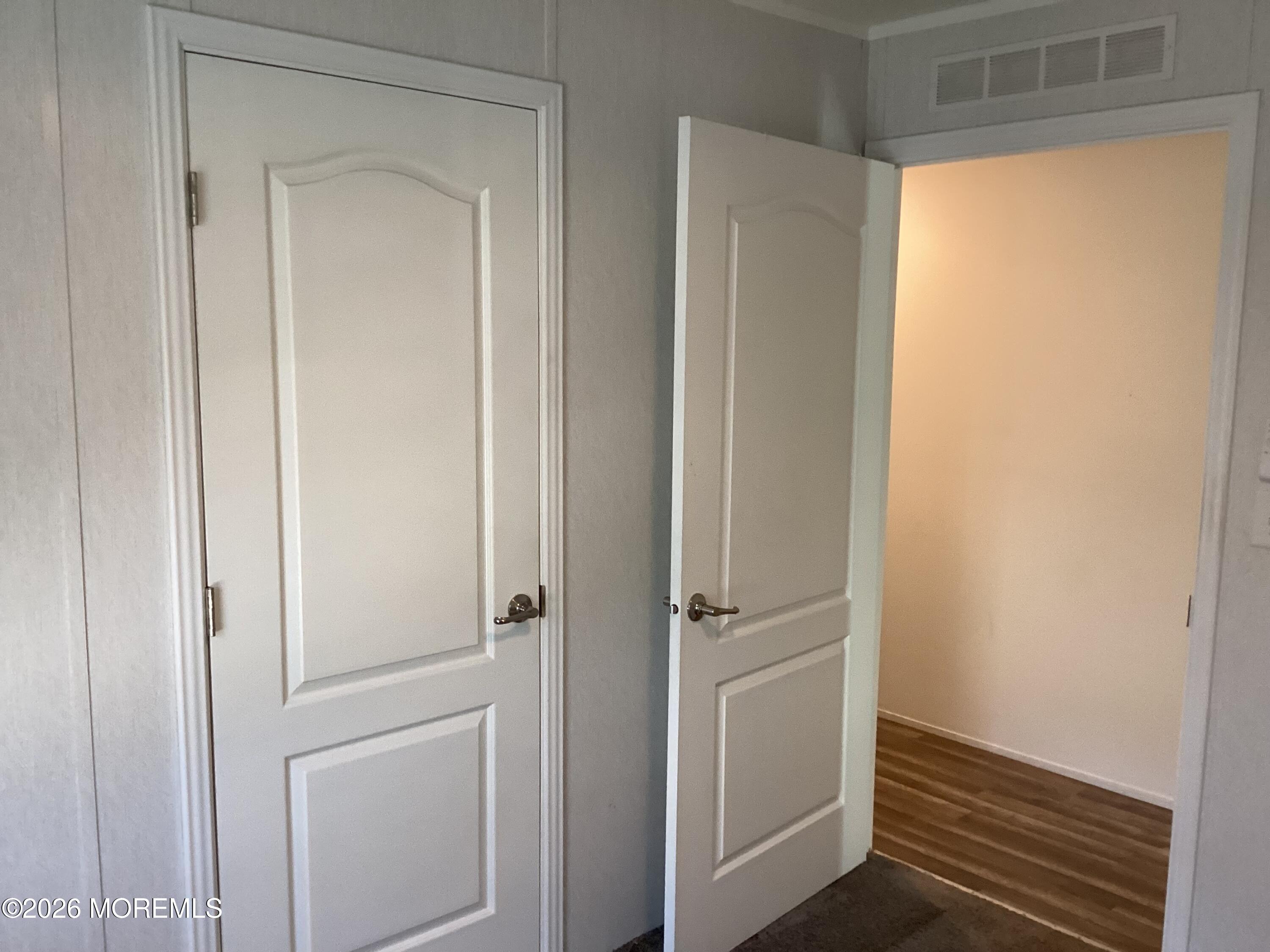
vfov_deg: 45.4
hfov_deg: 58.4
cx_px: 635
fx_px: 1137
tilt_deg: -7.4
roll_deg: +0.1
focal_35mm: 31
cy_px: 476
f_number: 2.4
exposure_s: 1/60
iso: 160
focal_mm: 3.3
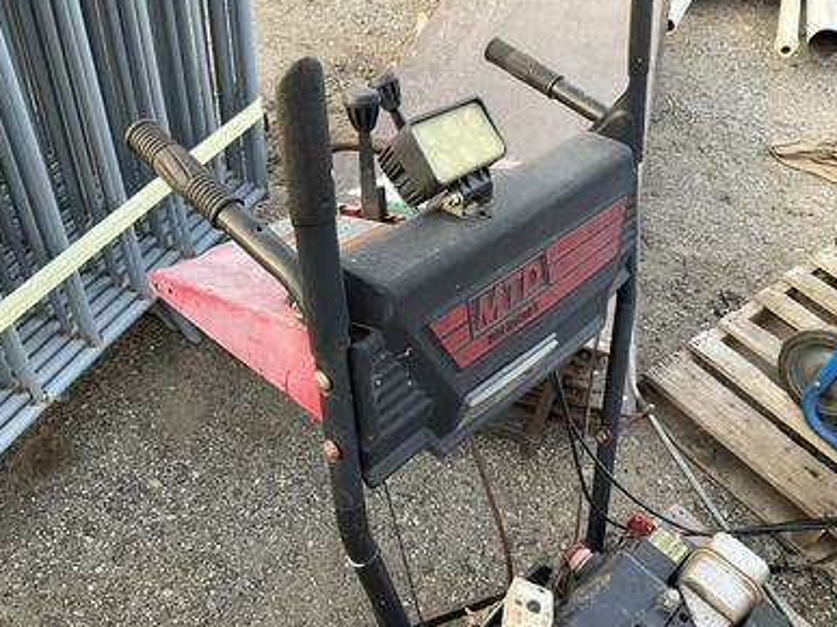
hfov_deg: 60.0
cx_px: 422
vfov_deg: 46.8
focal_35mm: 30
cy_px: 311
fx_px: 725
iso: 40
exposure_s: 1/122
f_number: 1.8
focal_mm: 3
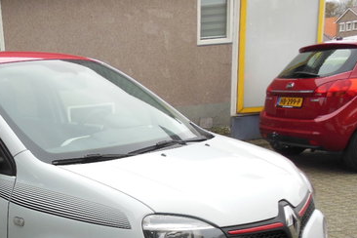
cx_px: 14
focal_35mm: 54
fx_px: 535
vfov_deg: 23.8
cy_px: 247
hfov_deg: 34.1
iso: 125
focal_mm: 4.5
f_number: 3.2
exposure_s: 1/250
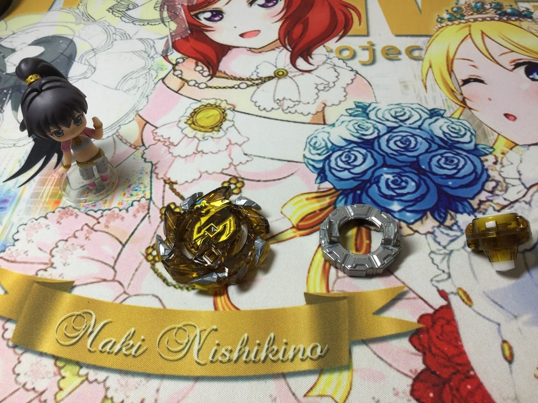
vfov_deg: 45.4
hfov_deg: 58.4
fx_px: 482
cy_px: 202
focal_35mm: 31
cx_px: 269
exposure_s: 1/50
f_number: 2.4
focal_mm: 3.3
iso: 32
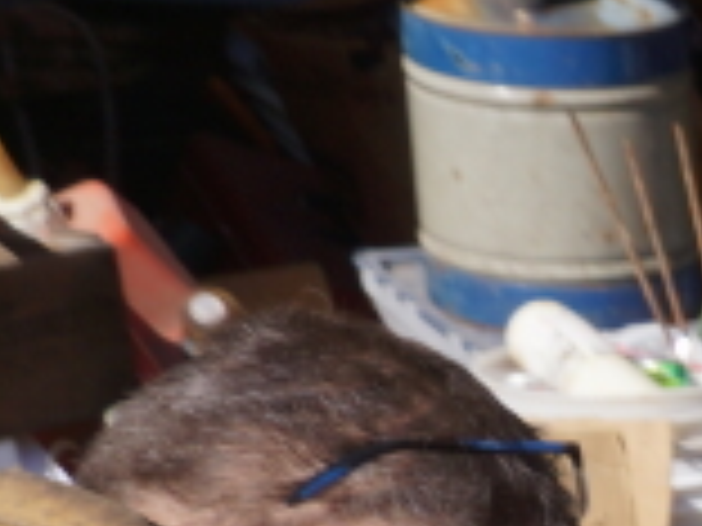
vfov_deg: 5.9
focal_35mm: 240
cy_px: 1371
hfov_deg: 7.2
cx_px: 2189
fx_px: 4867
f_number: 6.3
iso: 100
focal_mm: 26
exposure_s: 1/160
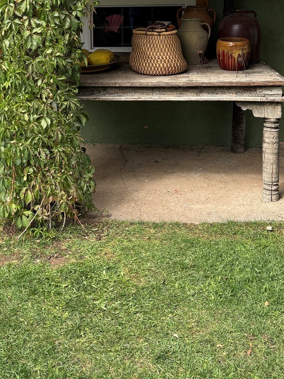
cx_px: 59
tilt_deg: -6.0
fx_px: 623
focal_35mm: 57
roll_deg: +0.7
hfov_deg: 25.3
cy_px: 46
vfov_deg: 32.3
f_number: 1.6
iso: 50
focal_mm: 5.96
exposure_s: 1/961
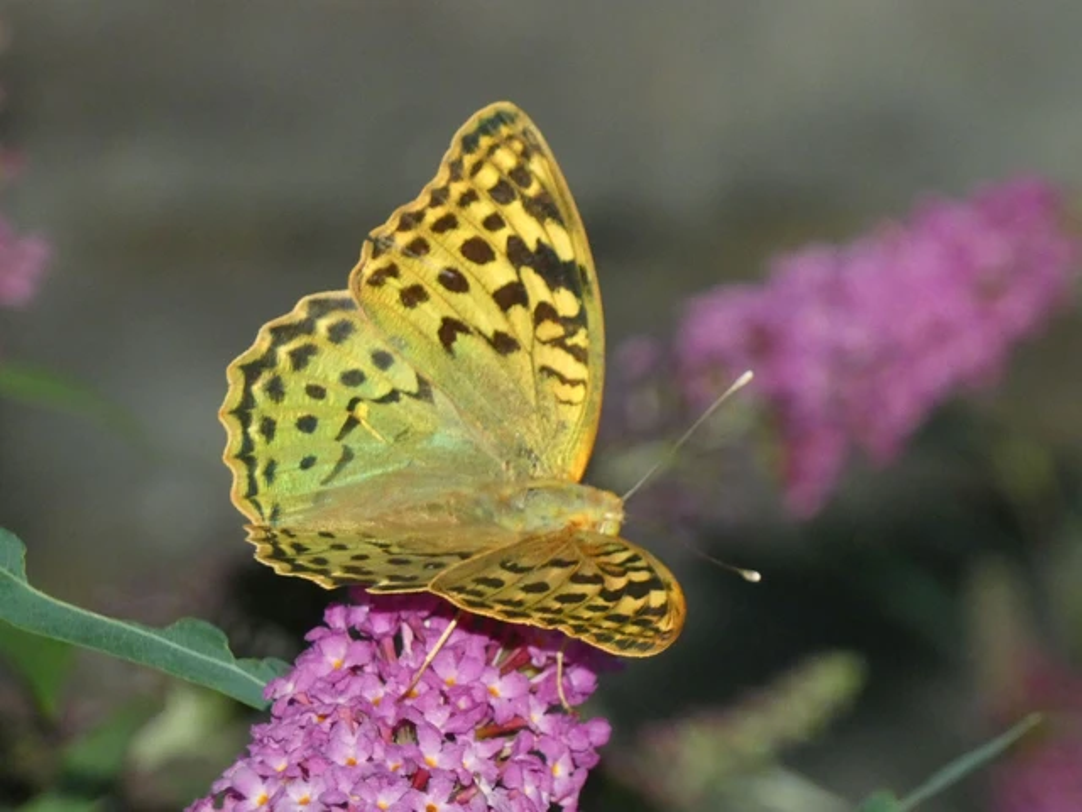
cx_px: 541
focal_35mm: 440
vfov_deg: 3.4
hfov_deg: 4.5
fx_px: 13753
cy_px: 406
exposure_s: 1/1000
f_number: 5.6
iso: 800
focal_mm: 78.8
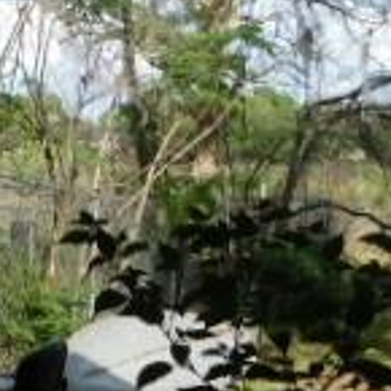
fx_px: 1150
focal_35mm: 90
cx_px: -200
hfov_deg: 17.3
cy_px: 162
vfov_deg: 19.3
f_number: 3
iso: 125
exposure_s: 1/800
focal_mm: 4
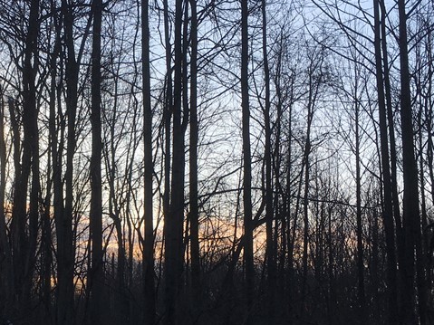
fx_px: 777
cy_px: 228
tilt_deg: +6.9
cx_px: 58
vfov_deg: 23.5
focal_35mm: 62
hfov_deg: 30.1
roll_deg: -1.8
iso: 25
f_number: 2.2
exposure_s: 1/487
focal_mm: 4.15
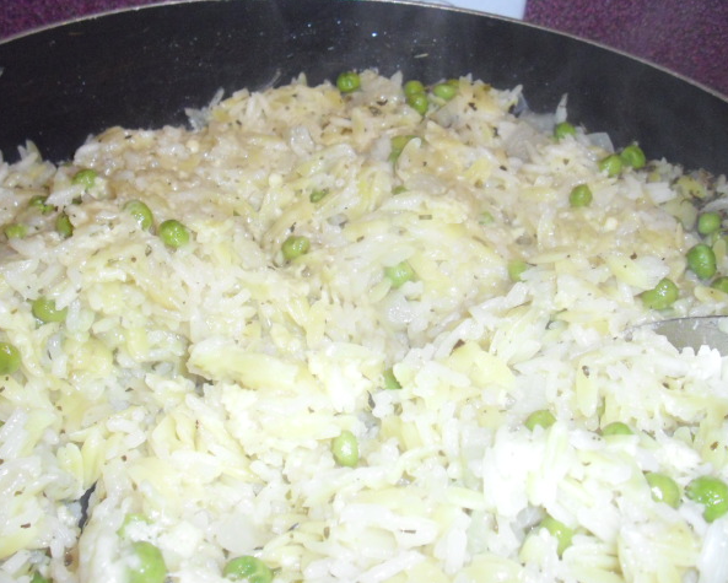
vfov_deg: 37.4
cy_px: 292
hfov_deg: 45.8
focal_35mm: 40
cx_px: 361
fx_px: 862
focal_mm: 6.2
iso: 470
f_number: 2.8
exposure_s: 1/60
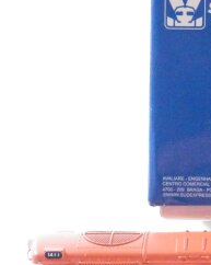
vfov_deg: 12.1
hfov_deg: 9.5
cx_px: 276
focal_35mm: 160
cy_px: 183
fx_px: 1251
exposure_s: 1/160
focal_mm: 11.9
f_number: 4.4
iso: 2000
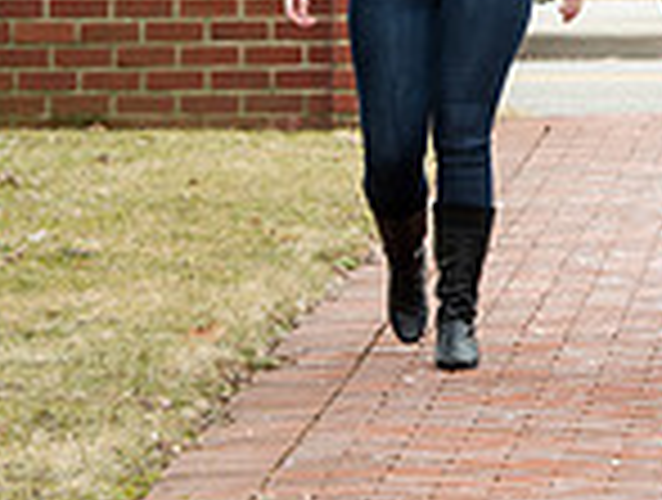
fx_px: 7975
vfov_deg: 3.6
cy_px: -227
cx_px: 919
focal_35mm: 416
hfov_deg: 4.7
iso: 400
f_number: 7.1
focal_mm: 110
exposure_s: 1/320
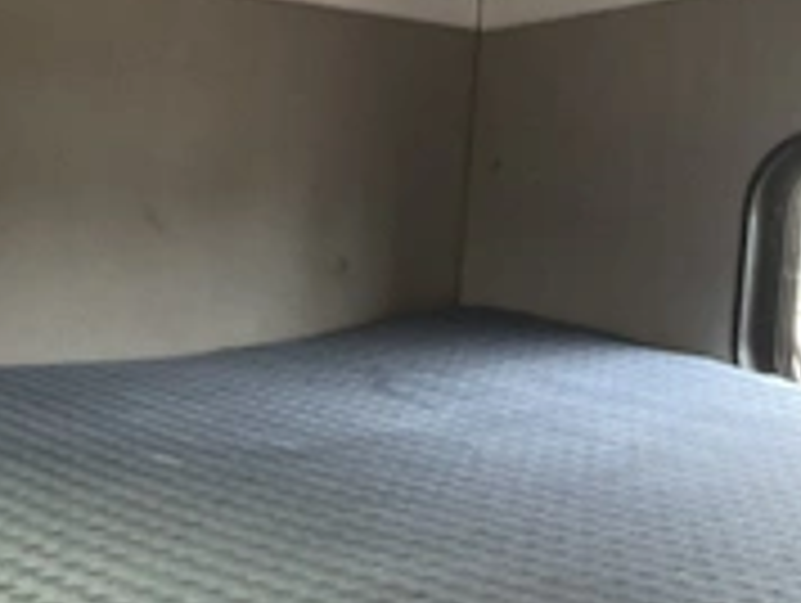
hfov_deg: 29.5
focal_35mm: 65
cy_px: 212
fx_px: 1506
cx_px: 558
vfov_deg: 22.6
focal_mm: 3
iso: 320
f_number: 1.8
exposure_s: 1/48
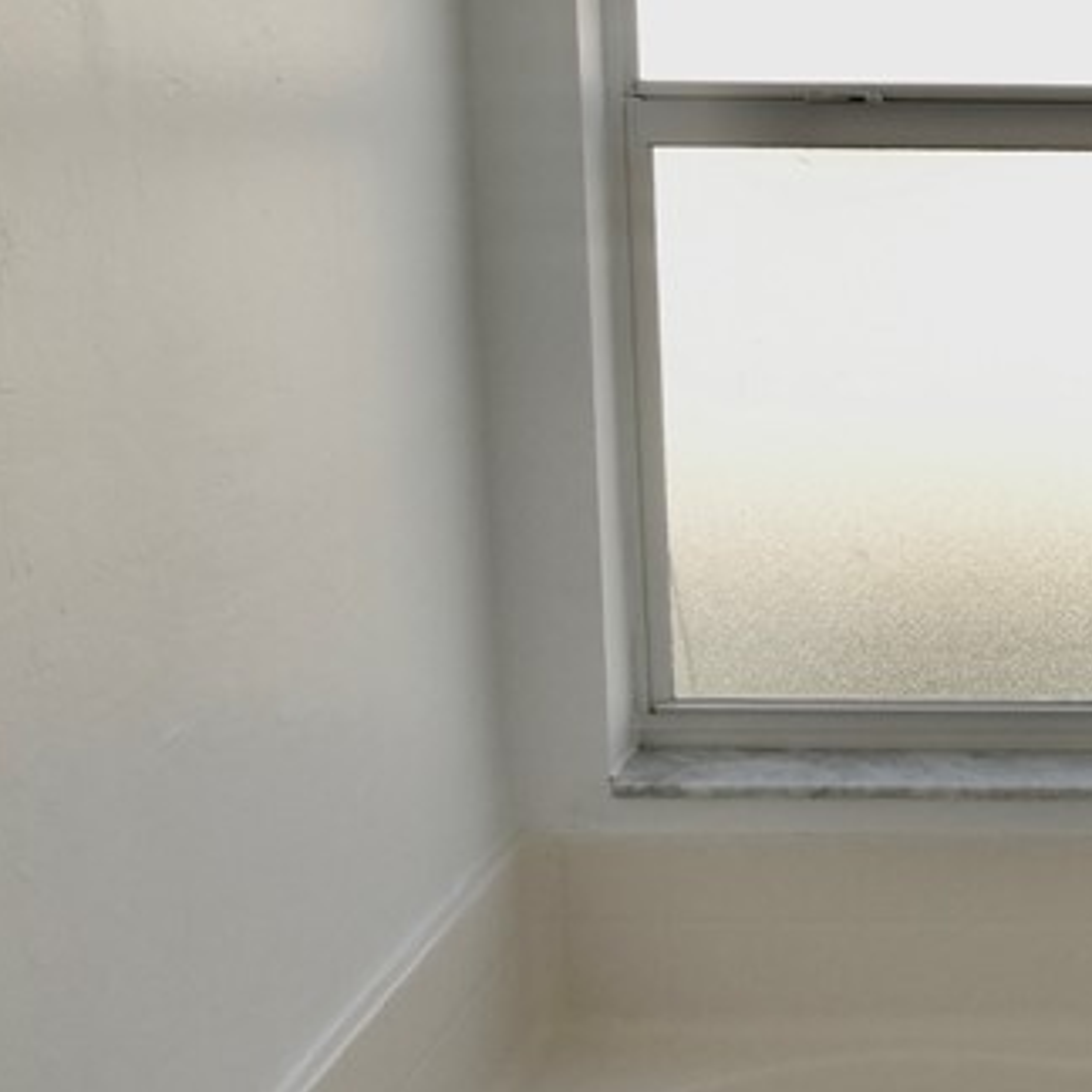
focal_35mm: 67
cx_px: 1220
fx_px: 2391
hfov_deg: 24.0
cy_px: 559
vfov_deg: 25.7
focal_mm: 4.3
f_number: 3.3
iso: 80
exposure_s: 1/160
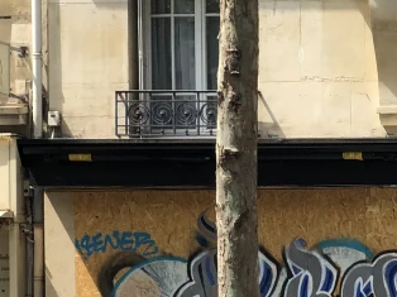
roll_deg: +0.1
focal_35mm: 199
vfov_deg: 7.4
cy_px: 416
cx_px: 693
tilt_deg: -0.1
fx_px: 2281
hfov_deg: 9.5
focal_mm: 6
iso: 16
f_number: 2.4
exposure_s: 1/247
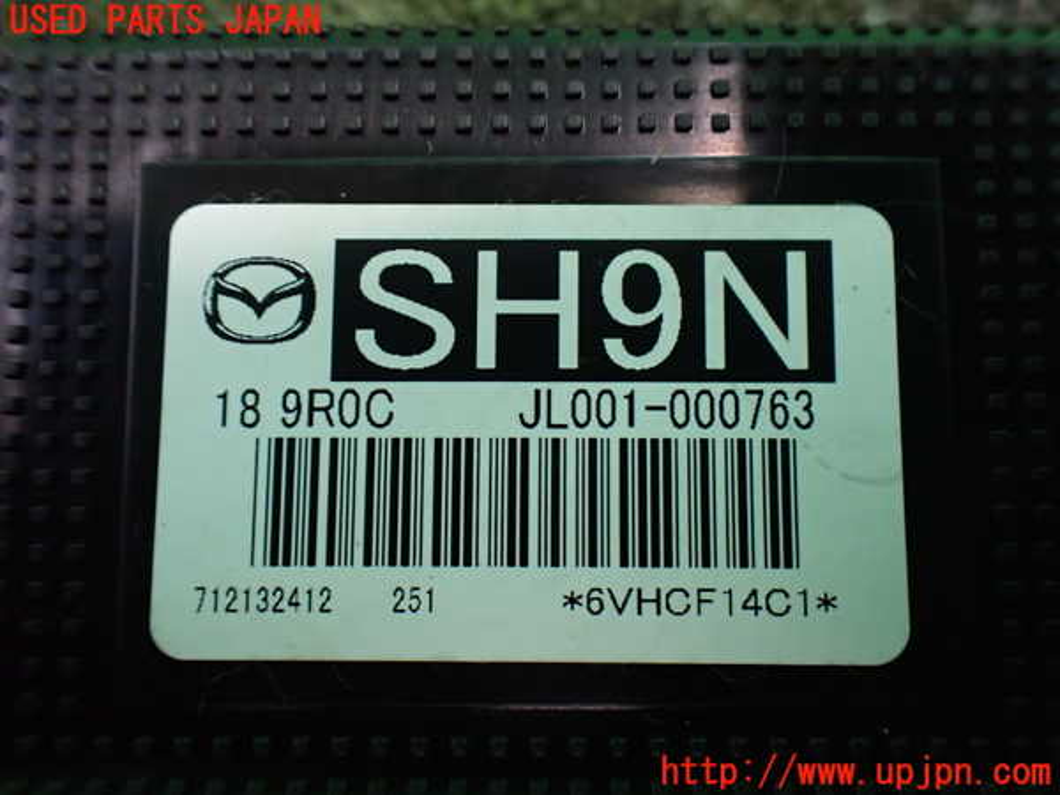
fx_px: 919
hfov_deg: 60.0
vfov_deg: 46.8
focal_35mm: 30
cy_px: 398
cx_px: 530
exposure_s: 1/80
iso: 800
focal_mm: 5.4
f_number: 2.3
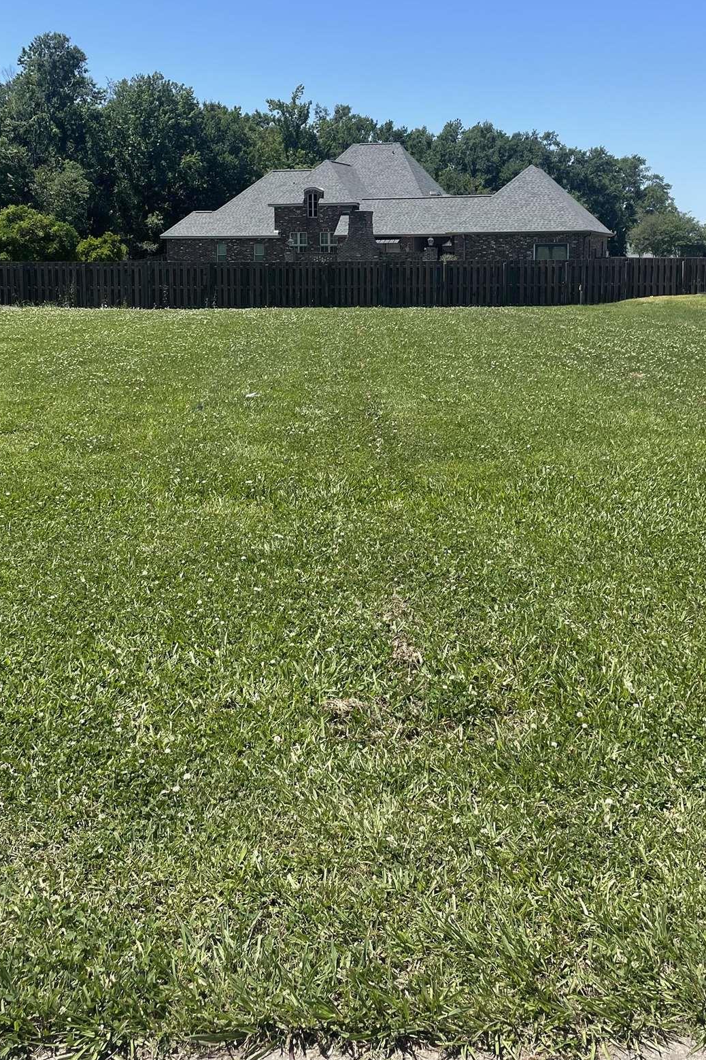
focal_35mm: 40
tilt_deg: -5.1
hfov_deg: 33.4
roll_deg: +1.2
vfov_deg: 47.7
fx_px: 1177
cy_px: 358
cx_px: 349
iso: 32
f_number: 1.6
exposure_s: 1/2959
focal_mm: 4.2
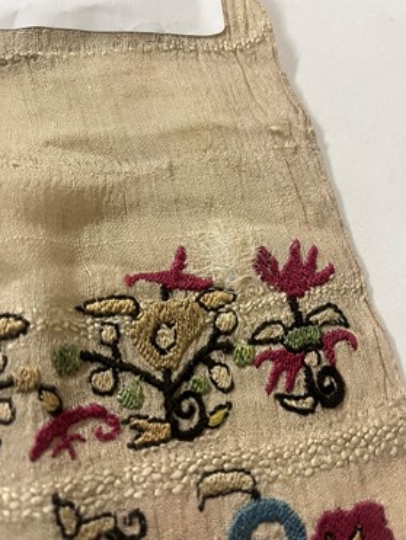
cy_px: 282
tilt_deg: -71.8
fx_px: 437
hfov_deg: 49.8
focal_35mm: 28
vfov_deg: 63.4
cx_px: 214
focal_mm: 5.1
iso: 160
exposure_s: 1/50
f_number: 1.6
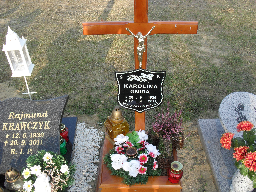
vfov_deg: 40.7
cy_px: 96
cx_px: 128
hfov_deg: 52.6
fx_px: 259
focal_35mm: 35
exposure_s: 1/250
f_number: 3.2
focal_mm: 6.3
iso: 100
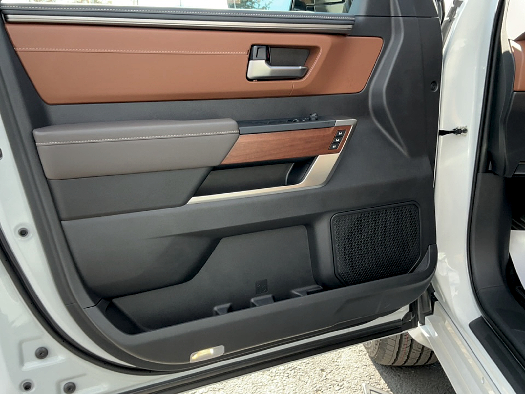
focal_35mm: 30
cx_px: 262
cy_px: 197
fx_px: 455
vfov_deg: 46.8
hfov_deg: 60.0
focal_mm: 3
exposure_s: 1/153
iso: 25
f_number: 1.8
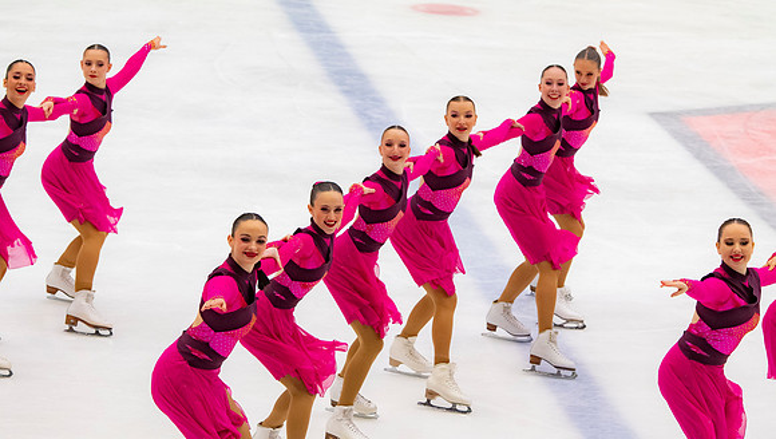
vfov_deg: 7.1
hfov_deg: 12.5
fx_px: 3557
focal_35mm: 173
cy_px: 180
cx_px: 388
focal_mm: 110
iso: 1600
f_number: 5.6
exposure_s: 1/320
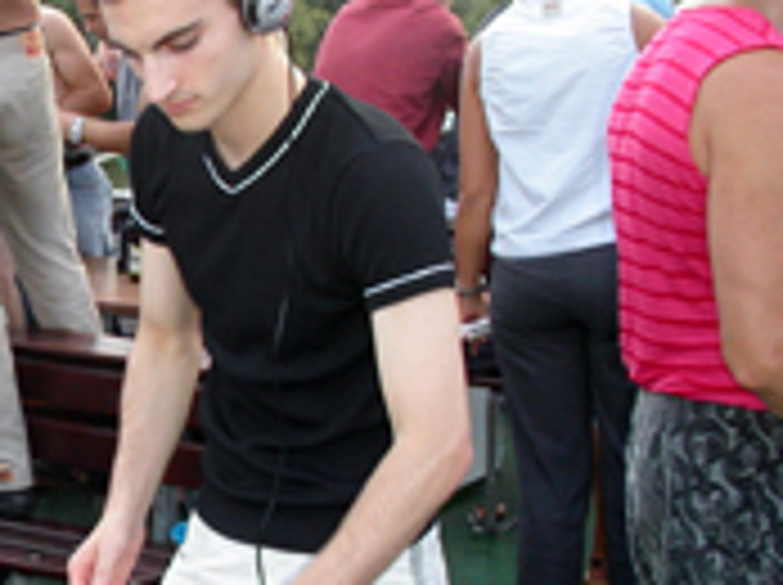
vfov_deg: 16.7
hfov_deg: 21.3
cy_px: 436
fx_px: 1988
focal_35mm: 88
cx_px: -52
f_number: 4
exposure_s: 1/90
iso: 141
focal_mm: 7.8
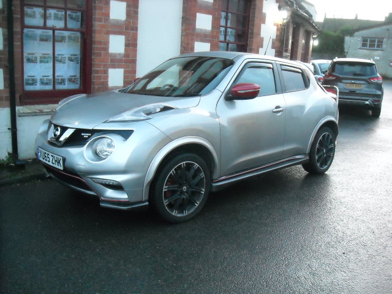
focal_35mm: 35
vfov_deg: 40.7
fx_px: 396
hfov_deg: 52.6
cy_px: 147
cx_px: 196
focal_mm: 5.7
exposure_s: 1/64
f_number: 2.8
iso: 800
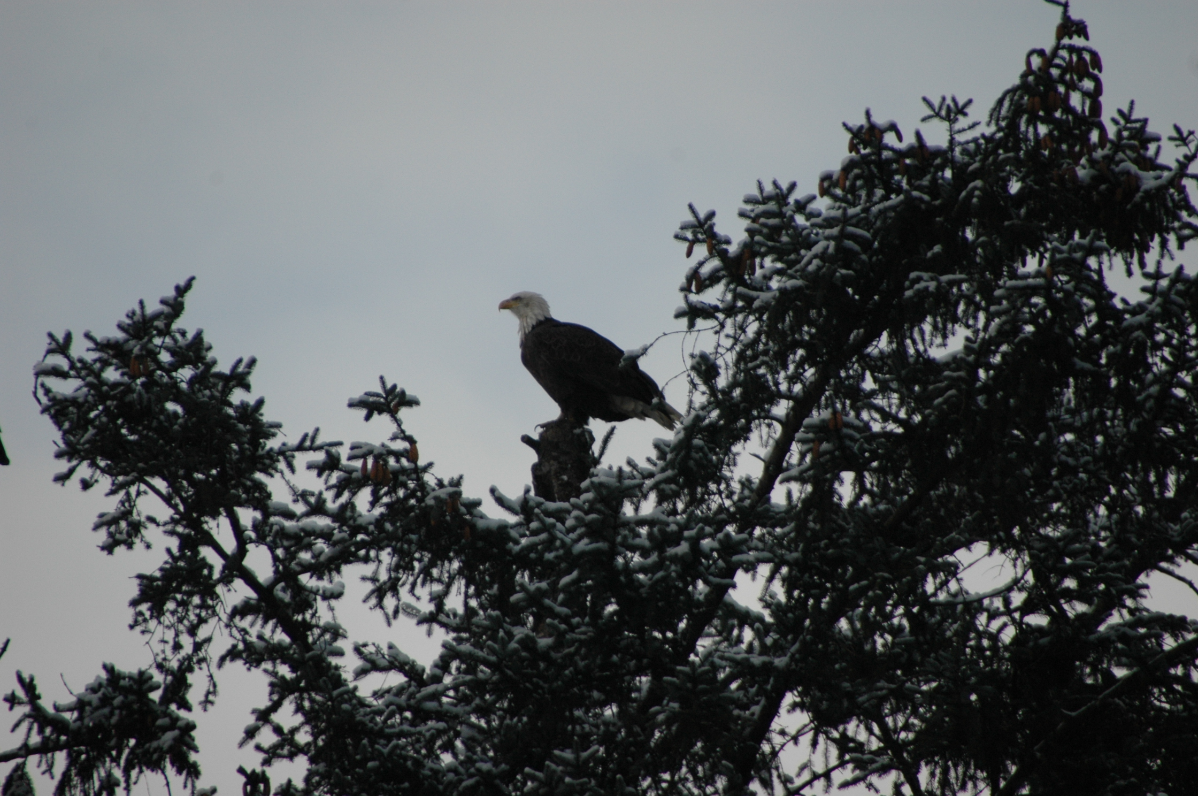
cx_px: 599
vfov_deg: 3.0
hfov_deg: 4.6
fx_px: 14957
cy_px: 398
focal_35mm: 450
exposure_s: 1/800
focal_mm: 300
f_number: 6.3
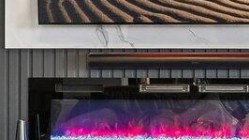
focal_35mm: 113
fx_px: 745
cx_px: 196
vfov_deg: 10.7
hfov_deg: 18.8
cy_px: 51
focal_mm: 14
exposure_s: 1/25
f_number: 8
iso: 2500
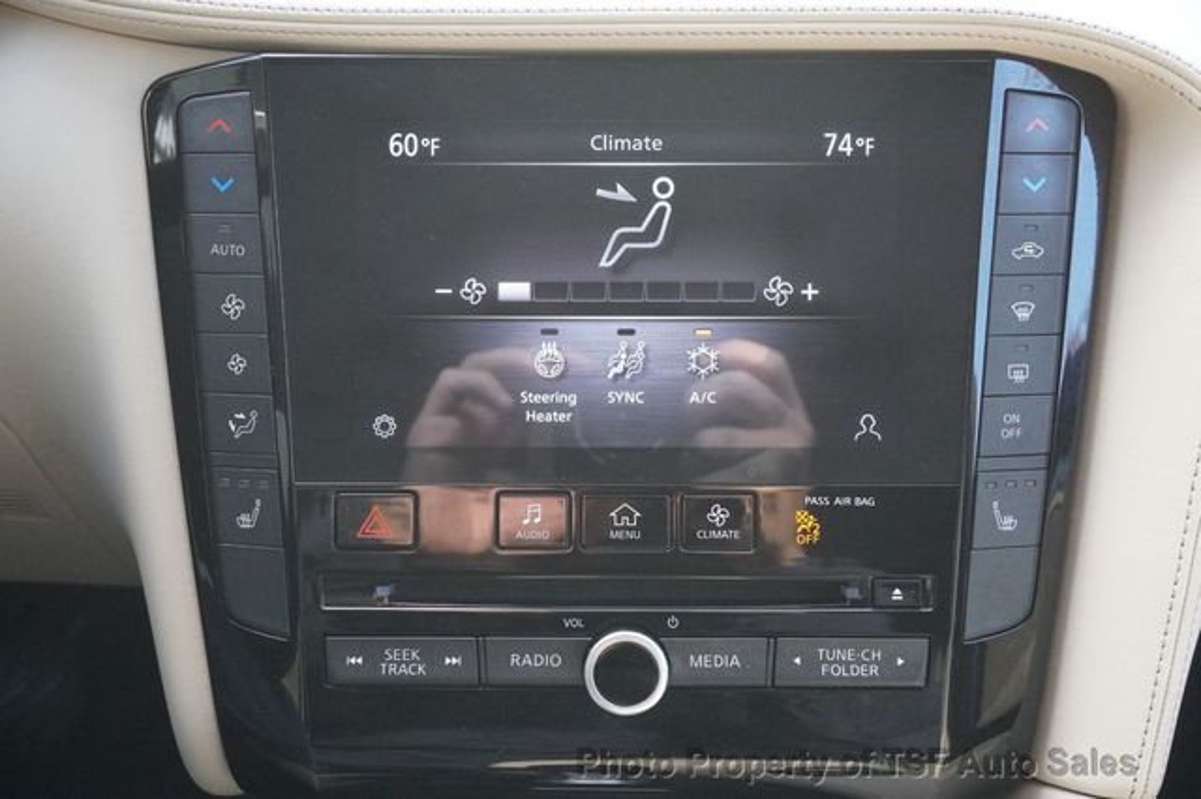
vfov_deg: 29.8
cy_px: 400
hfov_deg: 43.6
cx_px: 600
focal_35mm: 45
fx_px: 1500
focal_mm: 30
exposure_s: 1/250
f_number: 9
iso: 6400
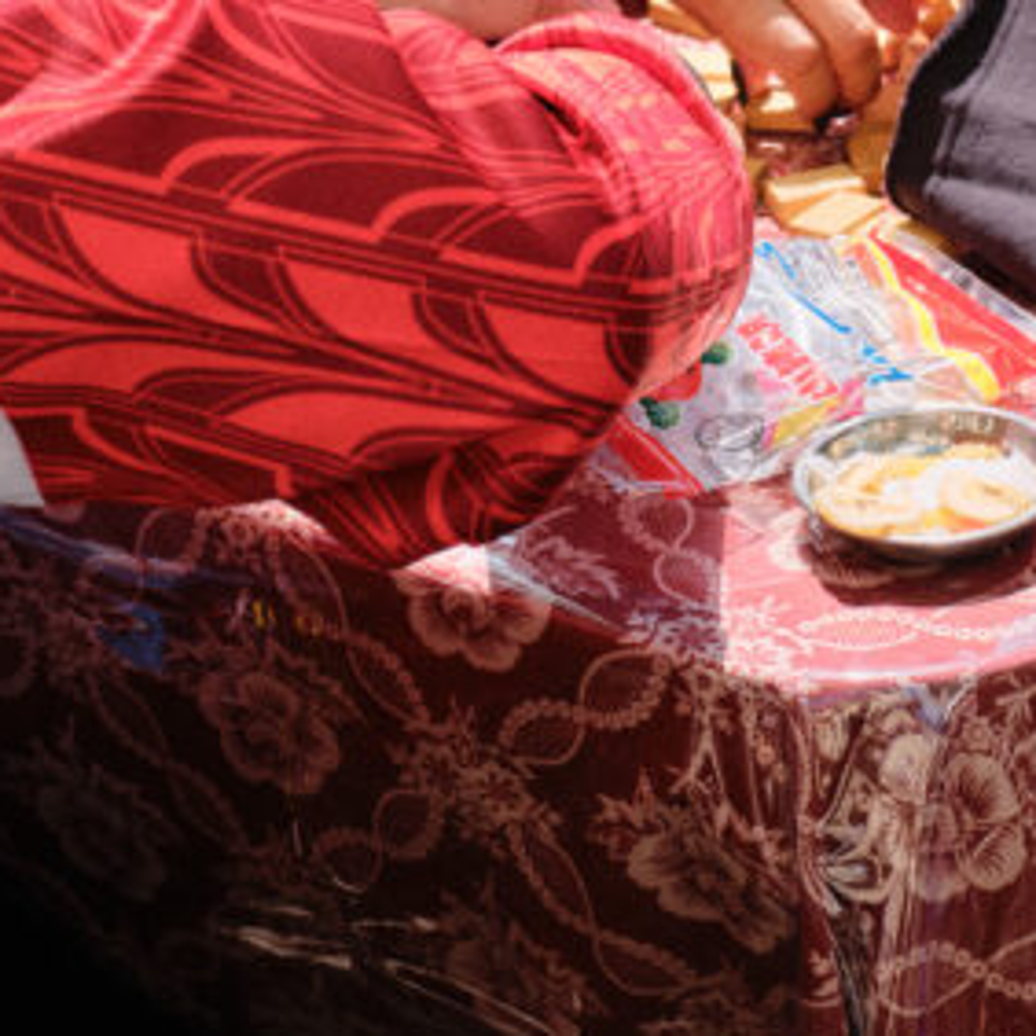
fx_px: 4233
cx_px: 749
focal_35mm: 125
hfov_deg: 13.9
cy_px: -617
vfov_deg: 13.0
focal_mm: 49.8
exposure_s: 1/250
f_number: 8
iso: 800
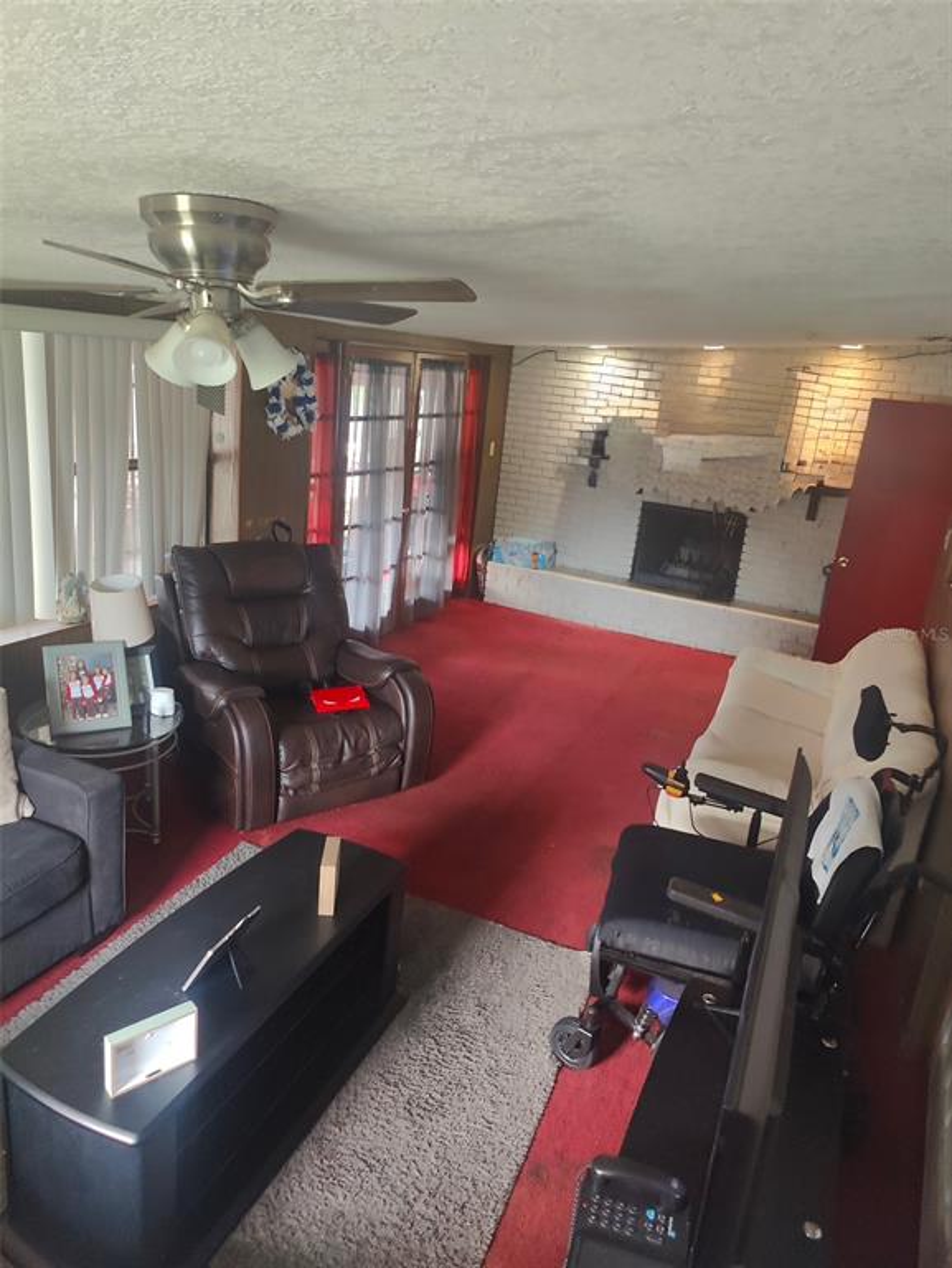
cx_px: 476
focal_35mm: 23
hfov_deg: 58.9
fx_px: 842
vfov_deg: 73.9
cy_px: 634
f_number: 1.8
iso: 160
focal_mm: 6.06
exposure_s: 1/20
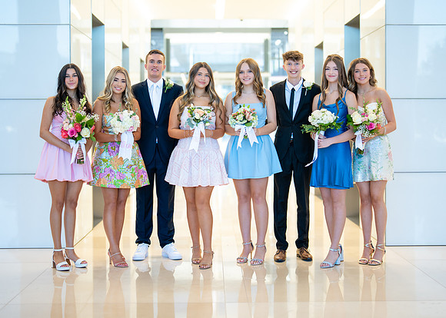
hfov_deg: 31.3
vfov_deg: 22.6
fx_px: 796
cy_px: 143
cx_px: 230
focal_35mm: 63
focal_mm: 50
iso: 250
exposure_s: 1/500
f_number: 1.2
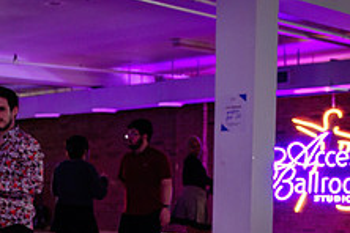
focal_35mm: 77
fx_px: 749
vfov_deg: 17.0
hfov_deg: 24.0
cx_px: -66
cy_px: 278
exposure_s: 1/200
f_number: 2
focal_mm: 28
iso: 2000
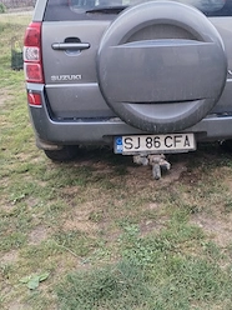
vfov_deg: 44.7
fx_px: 375
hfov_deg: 33.9
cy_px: 138
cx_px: 165
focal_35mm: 42
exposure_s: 1/679
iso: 100
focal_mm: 4.75
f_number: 1.8
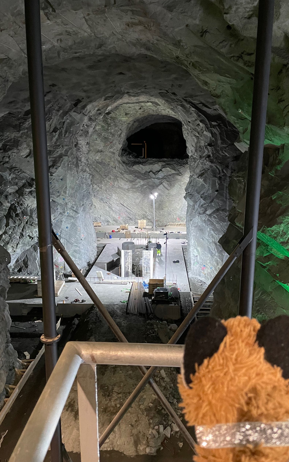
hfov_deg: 44.5
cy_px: 230
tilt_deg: -13.3
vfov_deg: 66.5
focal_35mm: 28
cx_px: 152
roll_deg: -0.1
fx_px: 353
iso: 500
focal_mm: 4.2
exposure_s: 1/33
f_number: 1.6
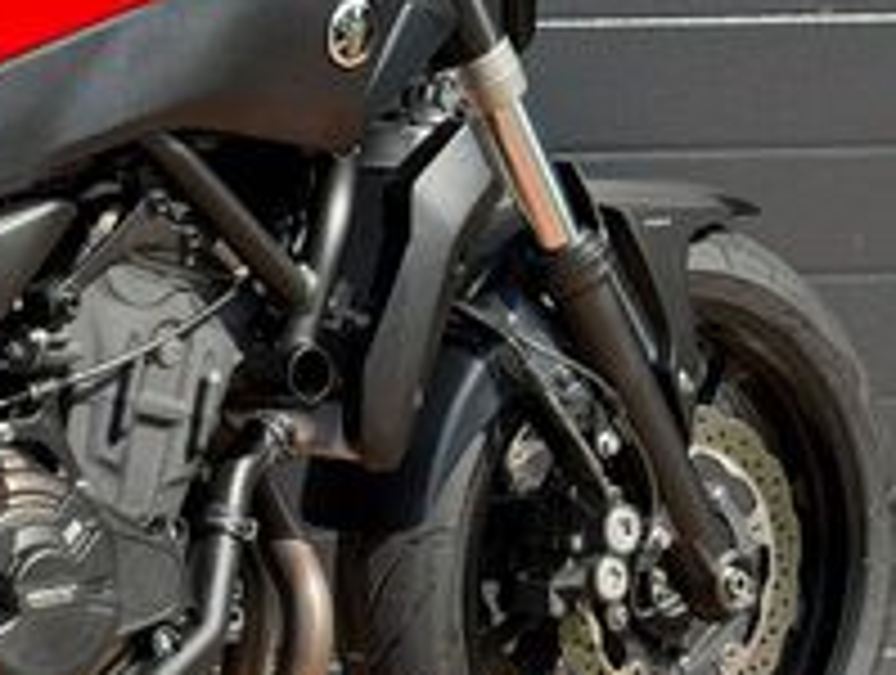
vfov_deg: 9.7
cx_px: -356
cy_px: 450
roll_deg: -0.4
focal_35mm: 154
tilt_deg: -18.1
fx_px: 3993
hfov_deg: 12.3
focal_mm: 6.76
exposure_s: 1/2208
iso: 80
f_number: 1.78
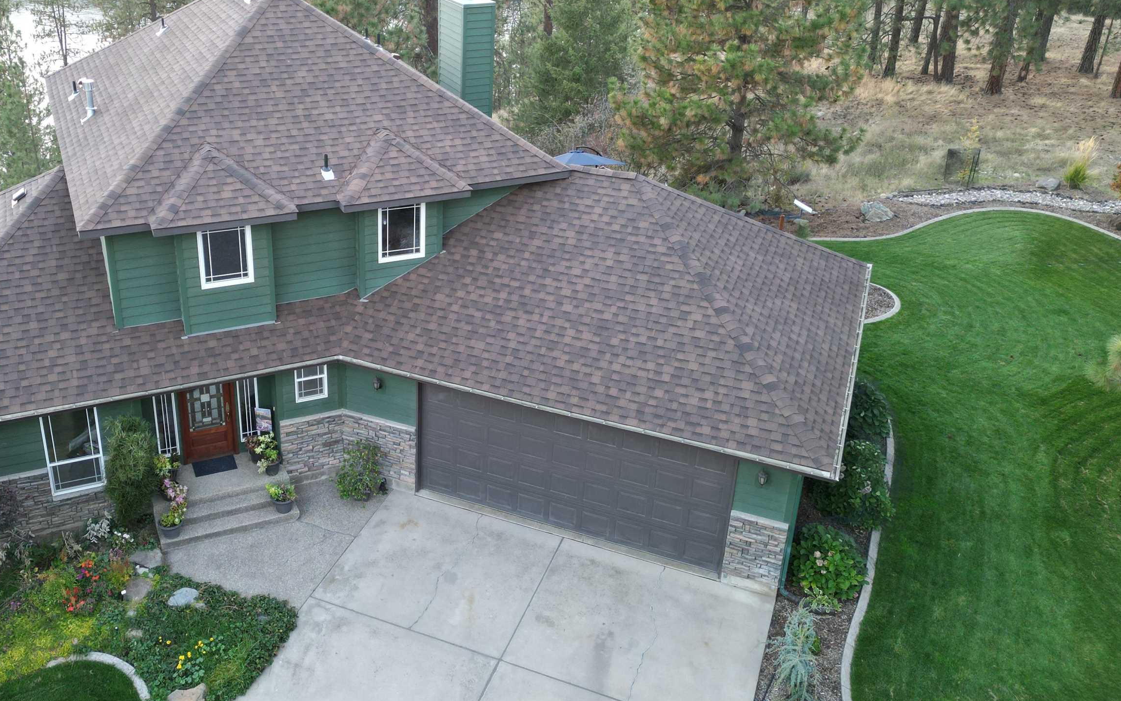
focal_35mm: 34
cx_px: 415
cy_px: 277
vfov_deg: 37.1
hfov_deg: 56.0
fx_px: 1039
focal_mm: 6.72
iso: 100
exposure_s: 1/30
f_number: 1.7
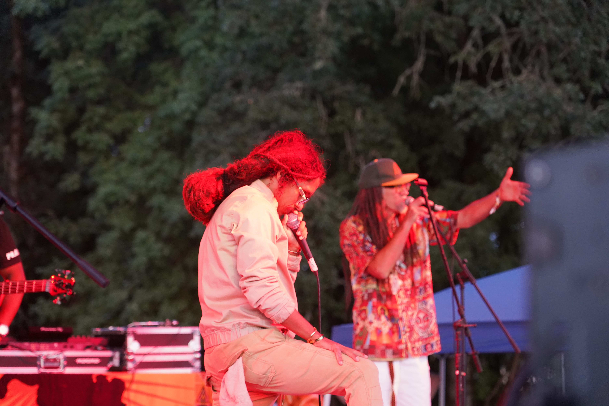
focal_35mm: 105
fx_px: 1776
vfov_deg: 13.0
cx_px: 304
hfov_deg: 19.5
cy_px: 203
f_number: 4
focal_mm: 105
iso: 5000
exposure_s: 1/160
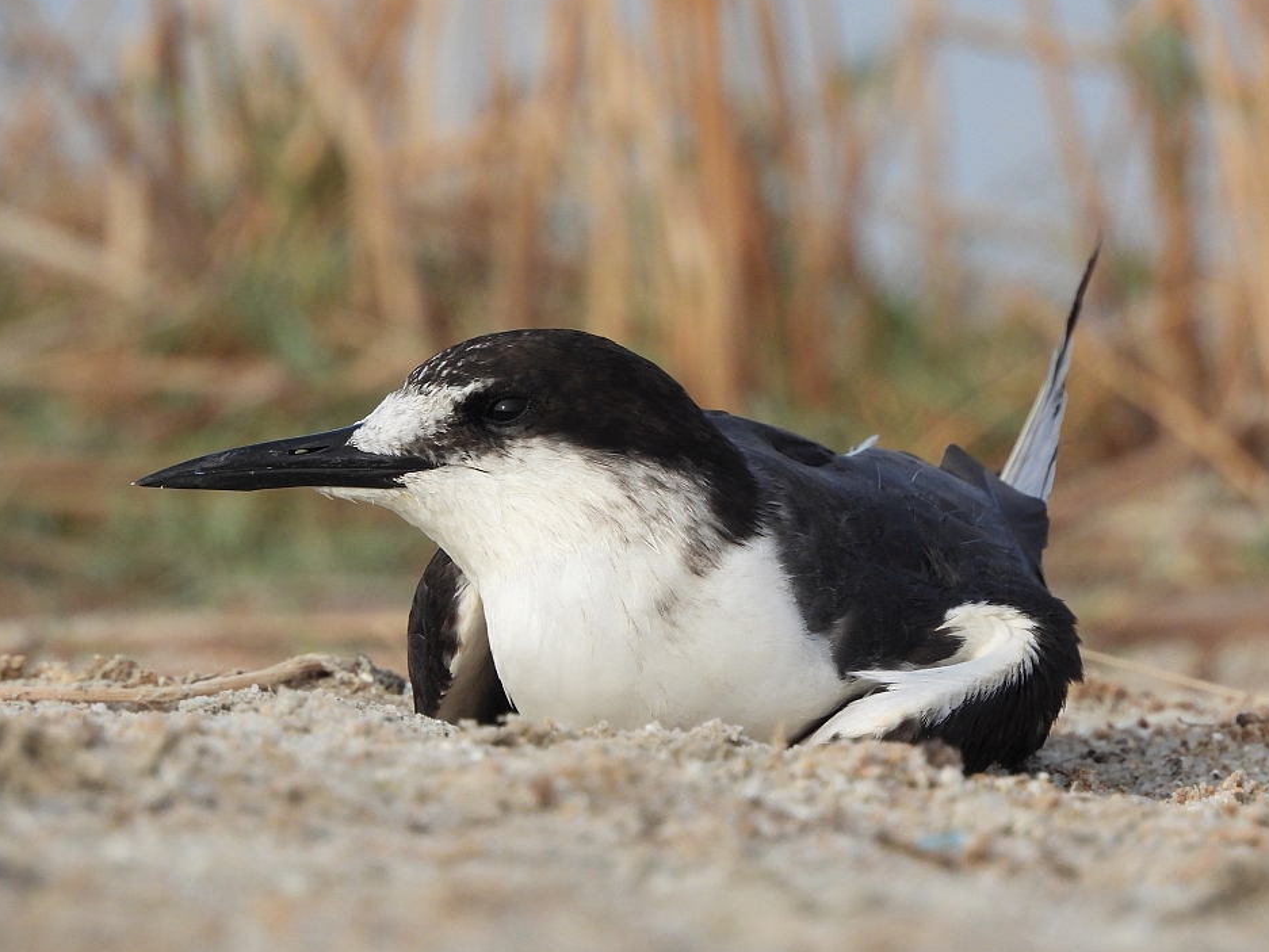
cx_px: 646
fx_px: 48067
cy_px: 500
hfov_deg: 1.5
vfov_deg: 1.1
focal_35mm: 1311
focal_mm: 214
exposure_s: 1/500
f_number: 6.3
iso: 280
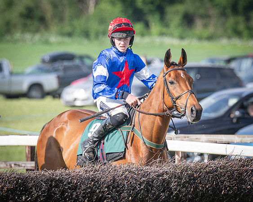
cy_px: 141
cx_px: 211
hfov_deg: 3.2
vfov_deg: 2.5
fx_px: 4544
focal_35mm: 607
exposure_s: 1/1600
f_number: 3.5
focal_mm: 200
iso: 200
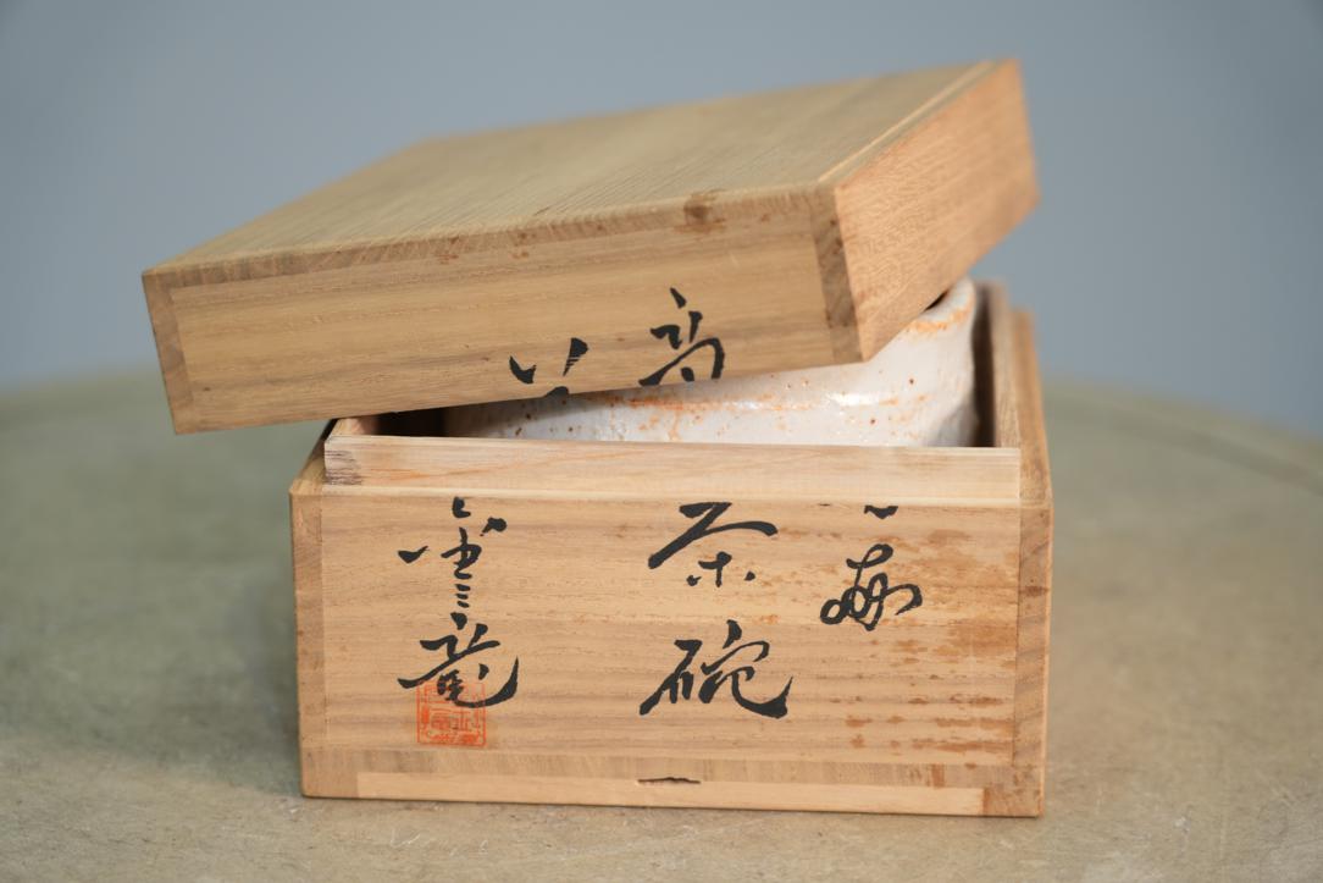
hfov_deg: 22.4
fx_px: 3344
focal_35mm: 91
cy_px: 442
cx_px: 662
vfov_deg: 15.0
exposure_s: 1/100
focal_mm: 91
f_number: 4
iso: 640
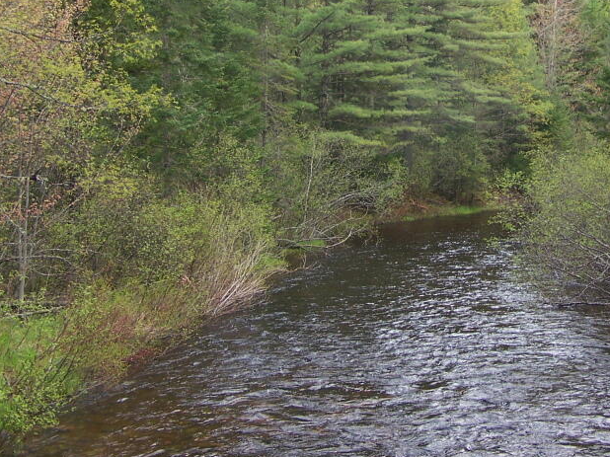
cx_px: 439
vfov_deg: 23.0
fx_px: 1110
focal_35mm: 63
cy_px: 106
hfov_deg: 30.3
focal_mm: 6.3
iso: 80
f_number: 2.8
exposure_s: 1/160
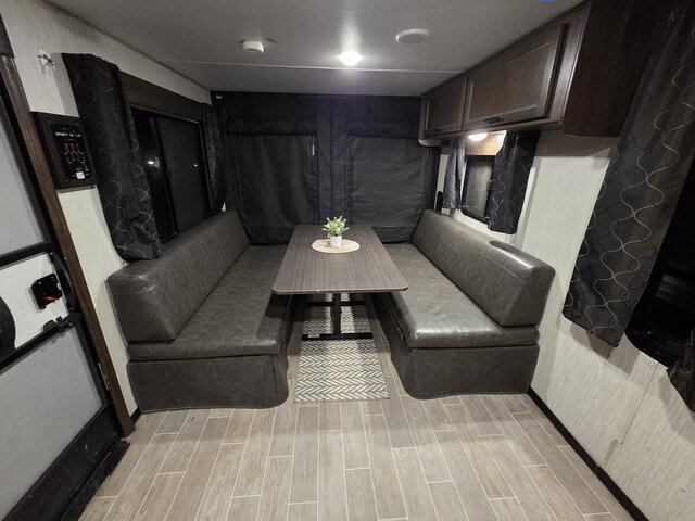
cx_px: 348
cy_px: 260
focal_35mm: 13
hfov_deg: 106.2
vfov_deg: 89.9
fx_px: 261
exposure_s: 1/40
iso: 1600
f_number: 2.2
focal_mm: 2.2
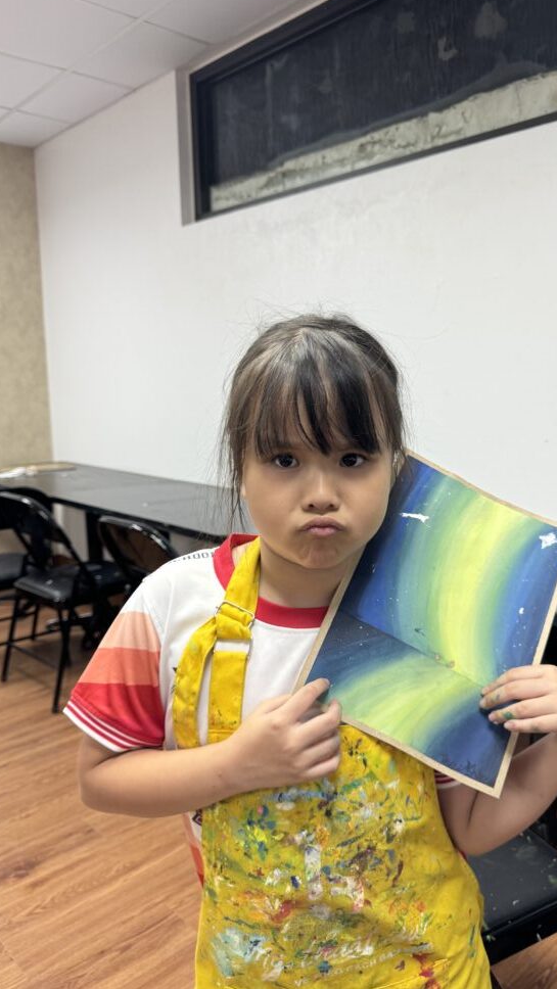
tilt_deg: -7.2
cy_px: 479
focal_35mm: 27
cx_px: 343
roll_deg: +0.7
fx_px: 708
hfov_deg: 42.6
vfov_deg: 69.8
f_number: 1.78
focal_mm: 6.76
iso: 100
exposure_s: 1/100
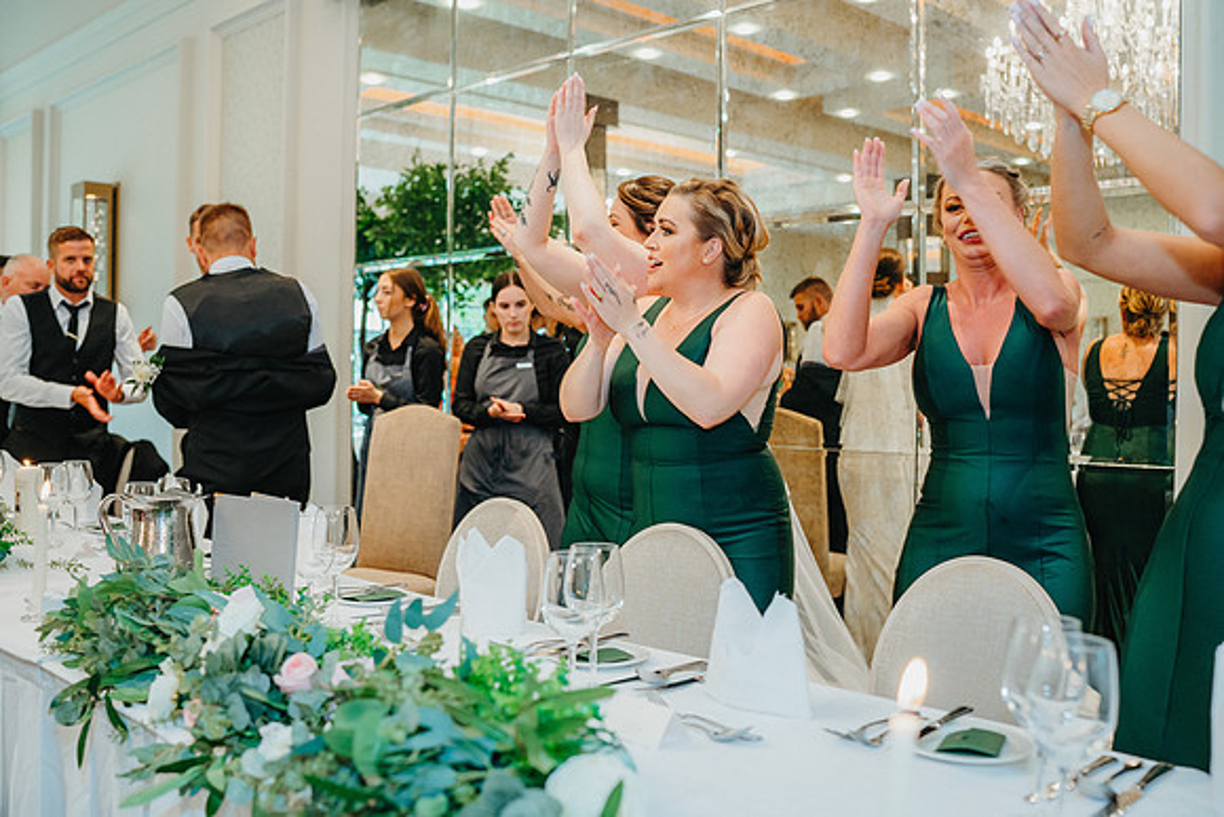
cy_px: 408
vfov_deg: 37.9
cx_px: 612
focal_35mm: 35
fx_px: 1190
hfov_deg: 54.4
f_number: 2.8
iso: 1600
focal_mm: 35
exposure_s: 1/125
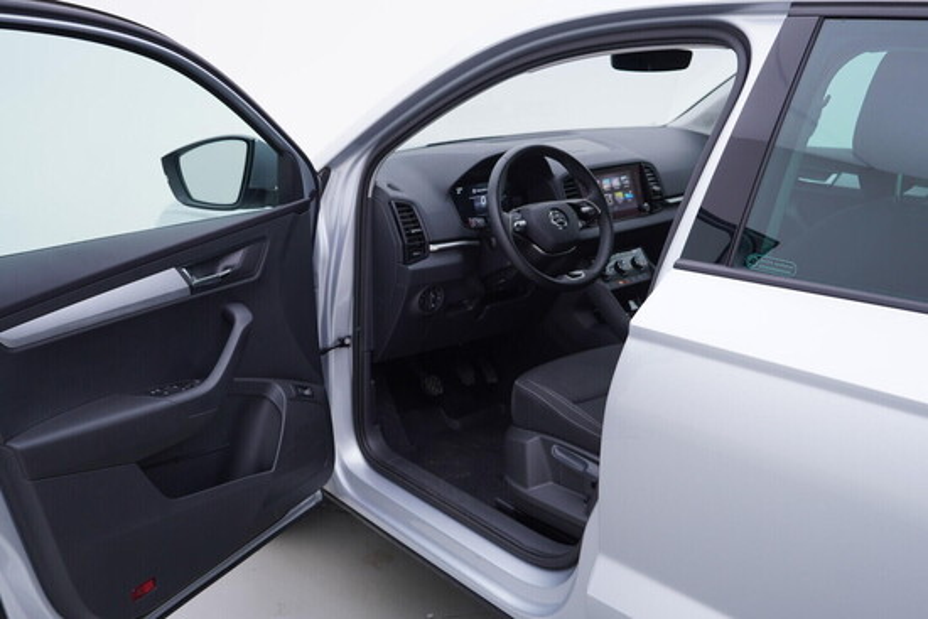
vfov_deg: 36.9
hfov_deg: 53.1
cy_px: 310
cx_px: 464
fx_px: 928
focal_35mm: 36
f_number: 3.5
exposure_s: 1/60
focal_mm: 24
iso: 125
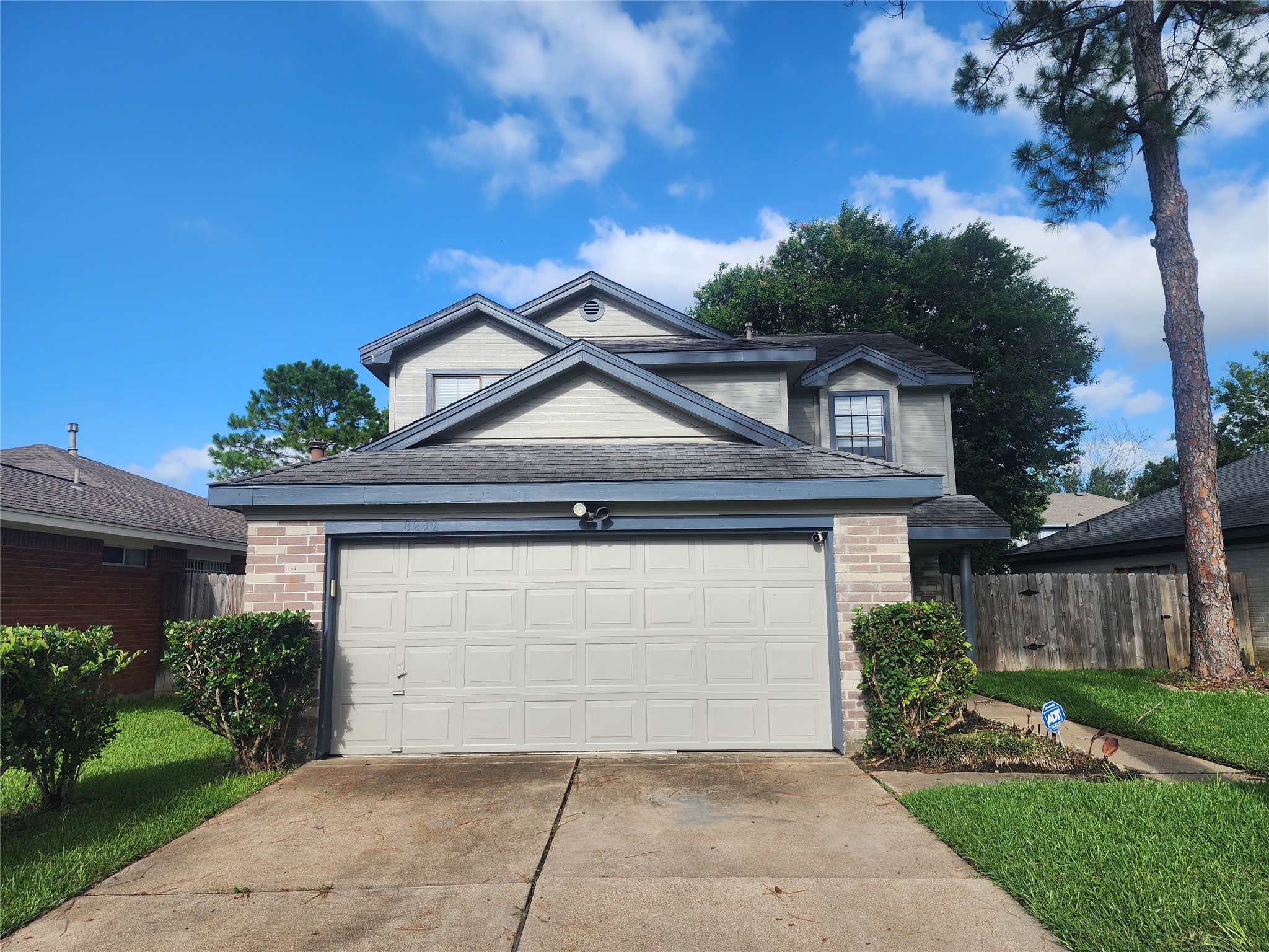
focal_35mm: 23
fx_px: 843
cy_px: 476
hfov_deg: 73.9
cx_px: 634
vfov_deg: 58.9
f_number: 1.8
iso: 12
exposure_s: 1/728
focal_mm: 6.4
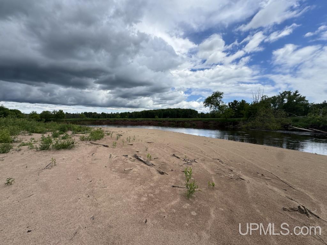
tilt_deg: -2.6
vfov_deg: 85.7
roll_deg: -0.2
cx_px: 164
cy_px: 122
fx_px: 132
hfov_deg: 102.1
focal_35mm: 14
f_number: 2.2
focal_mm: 2.22
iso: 50
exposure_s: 1/2342
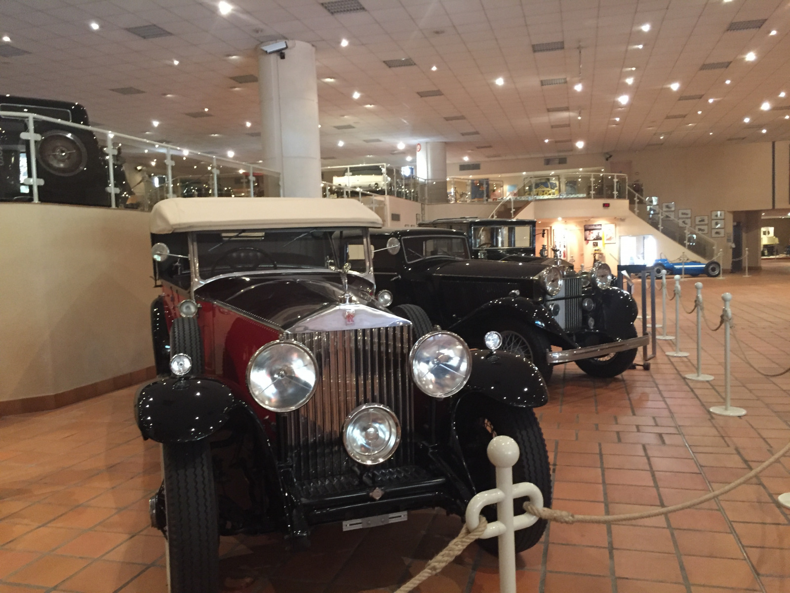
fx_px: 662
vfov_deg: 48.2
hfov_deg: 61.7
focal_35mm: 29
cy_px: 296
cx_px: 395
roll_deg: +1.2
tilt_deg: -3.3
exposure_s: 1/17
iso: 250
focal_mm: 4.15
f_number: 2.2
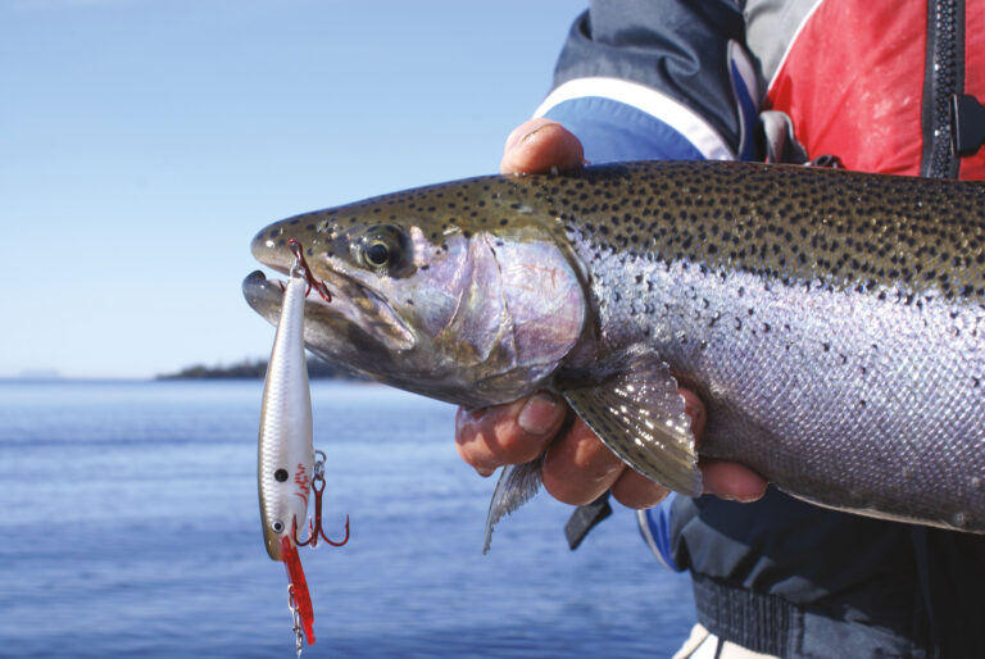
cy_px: 330
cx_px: 492
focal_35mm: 52
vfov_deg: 25.8
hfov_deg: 37.8
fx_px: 1438
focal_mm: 35
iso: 100
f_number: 13
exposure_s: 1/80
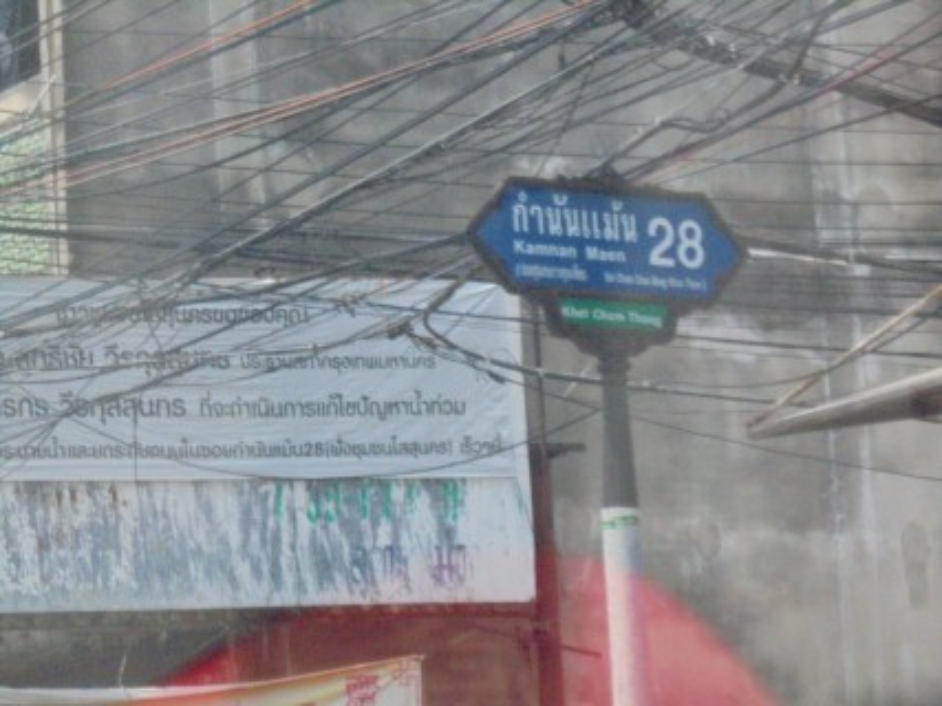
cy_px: 353
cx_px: 471
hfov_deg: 12.7
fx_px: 4244
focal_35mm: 156
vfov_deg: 9.5
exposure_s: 1/250
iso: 800
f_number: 6.5
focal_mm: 27.6
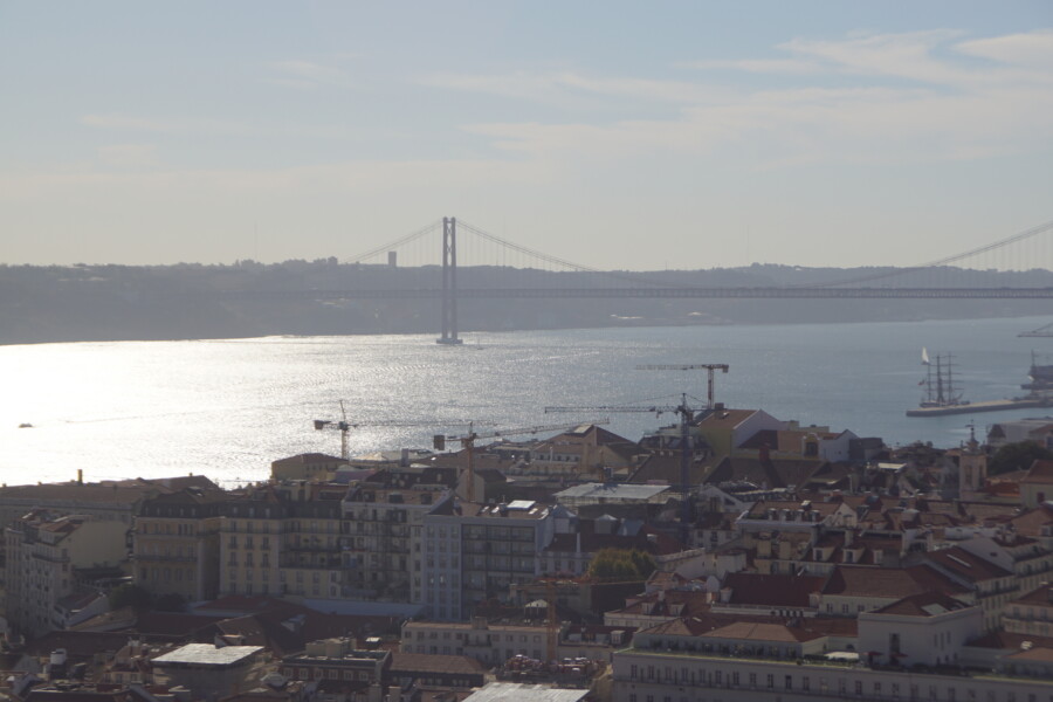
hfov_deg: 18.2
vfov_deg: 12.2
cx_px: 526
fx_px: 3290
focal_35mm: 112
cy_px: 351
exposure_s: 1/1000
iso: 100
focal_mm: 75
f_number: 6.3
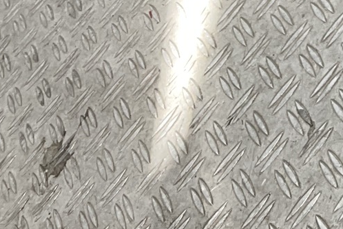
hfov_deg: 15.9
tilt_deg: -35.3
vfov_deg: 10.0
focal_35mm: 122
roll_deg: +44.3
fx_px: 1162
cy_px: -288
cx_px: 453
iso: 25
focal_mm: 3
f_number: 1.8
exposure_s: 1/100
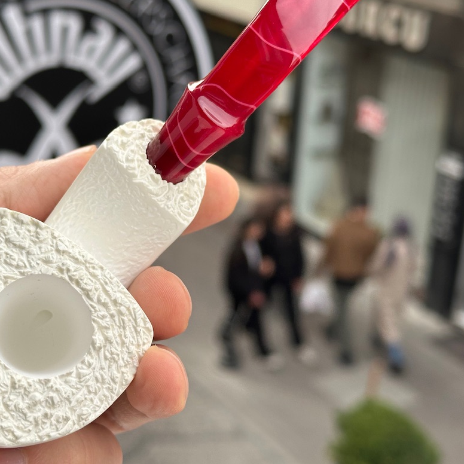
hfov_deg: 24.5
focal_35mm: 70
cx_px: 158
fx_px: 1062
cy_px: 206
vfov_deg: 24.6
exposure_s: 1/830
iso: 64
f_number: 1.78
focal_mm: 6.86
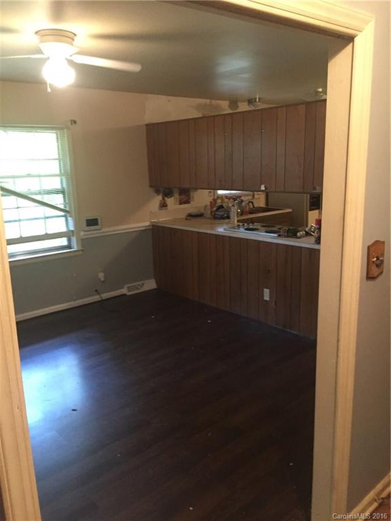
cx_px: 196
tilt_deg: -15.5
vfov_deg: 61.7
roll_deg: +1.6
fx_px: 437
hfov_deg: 48.2
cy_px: 260
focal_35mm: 29
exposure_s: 1/24
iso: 250
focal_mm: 4.15
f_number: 2.2
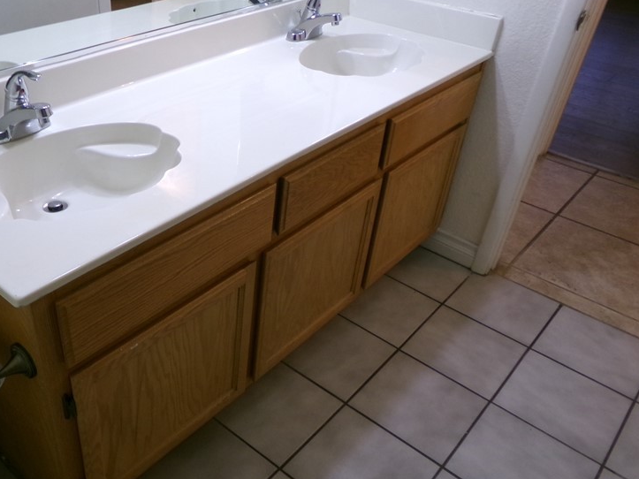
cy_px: 247
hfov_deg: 53.1
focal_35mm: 34
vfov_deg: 41.8
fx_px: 628
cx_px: 223
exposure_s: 1/20
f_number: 3.7
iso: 200
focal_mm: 4.3
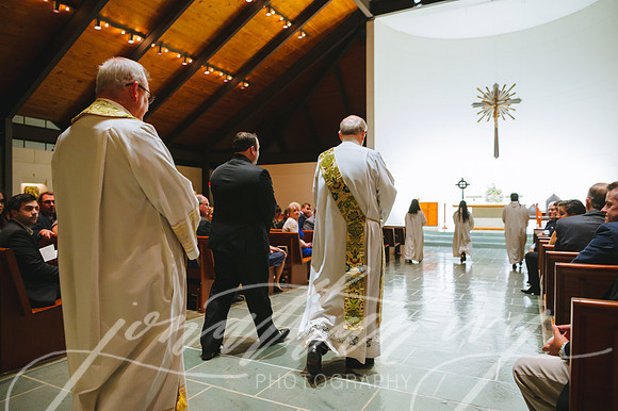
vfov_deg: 53.1
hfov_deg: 73.8
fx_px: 412
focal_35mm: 24
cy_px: 206
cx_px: 309
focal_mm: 24
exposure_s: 1/160
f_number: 2.8
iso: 5000
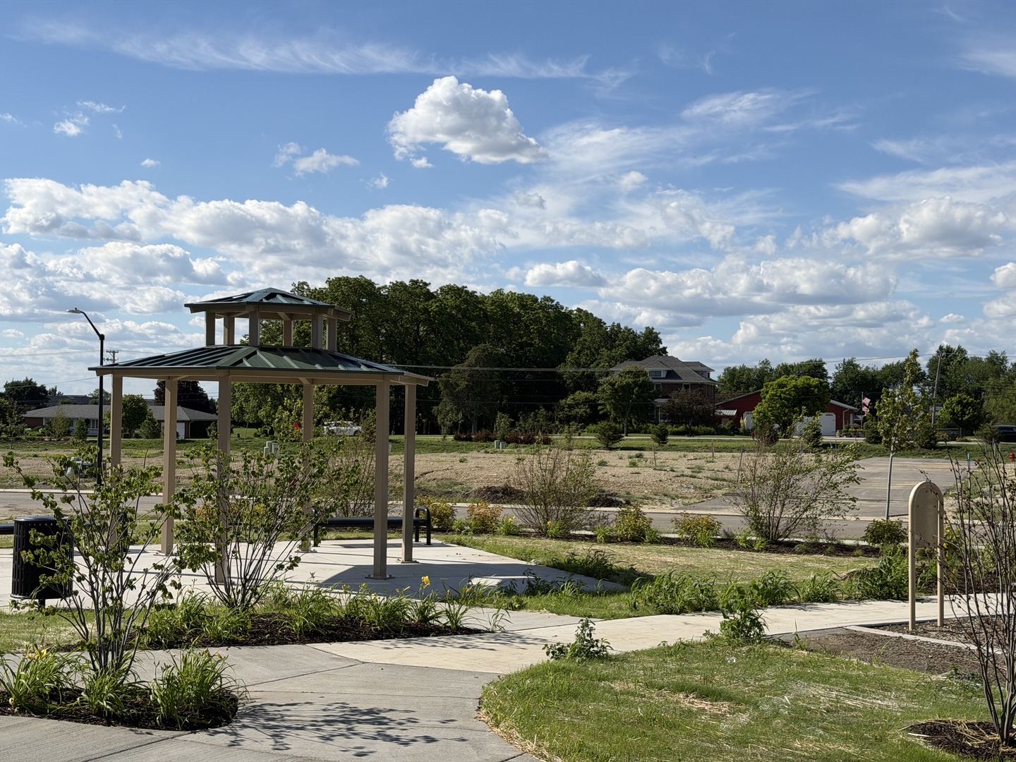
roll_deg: -0.6
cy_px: 381
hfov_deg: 39.7
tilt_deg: +0.3
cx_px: 508
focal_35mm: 48
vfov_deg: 30.3
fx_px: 1409
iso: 64
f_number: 1.78
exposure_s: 1/7874
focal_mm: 6.76
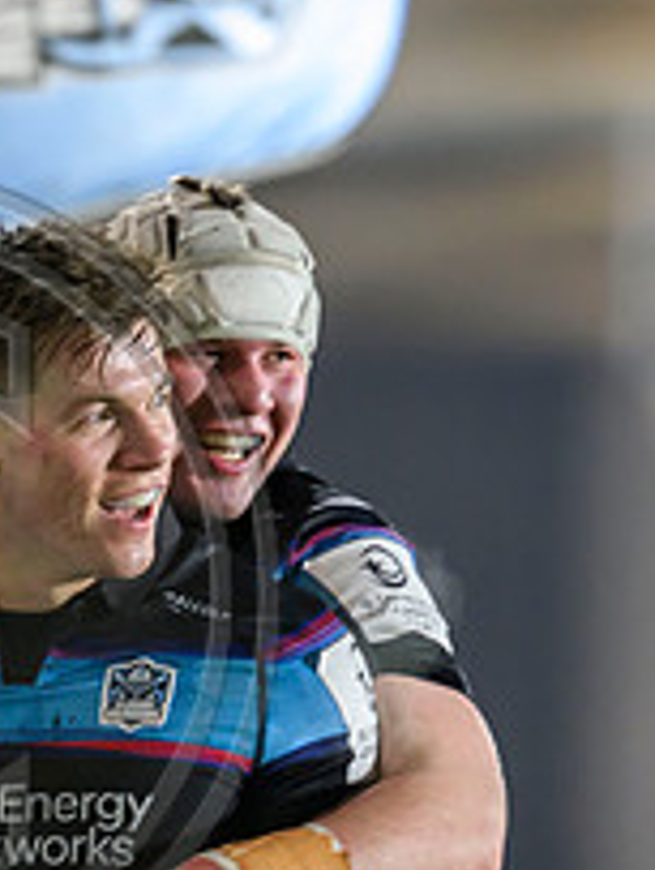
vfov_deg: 1.6
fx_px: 32092
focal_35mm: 1276
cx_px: 250
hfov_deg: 1.2
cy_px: 591
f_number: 3.2
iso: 4000
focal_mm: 400
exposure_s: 1/250
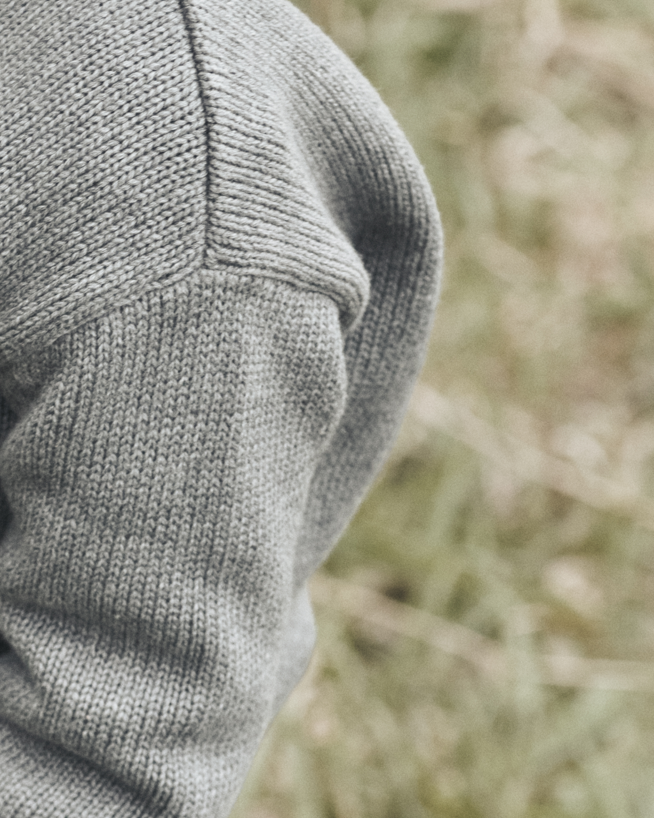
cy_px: 250
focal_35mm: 288
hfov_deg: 5.3
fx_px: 6970
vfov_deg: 6.7
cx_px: -139
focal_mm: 85
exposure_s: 1/500
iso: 500
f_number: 5
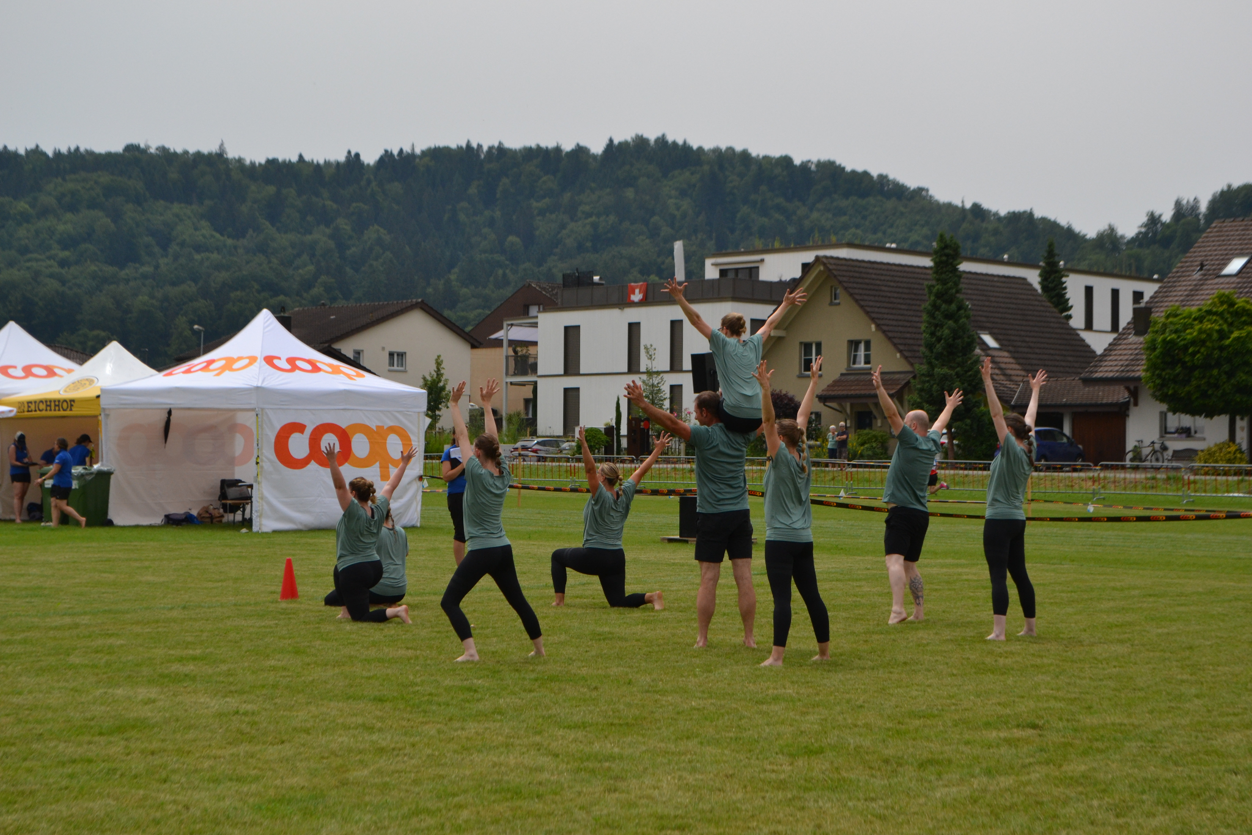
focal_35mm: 68
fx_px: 2347
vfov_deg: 20.2
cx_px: 626
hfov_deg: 29.9
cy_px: 418
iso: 400
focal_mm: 45
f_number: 7.1
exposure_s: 1/2000
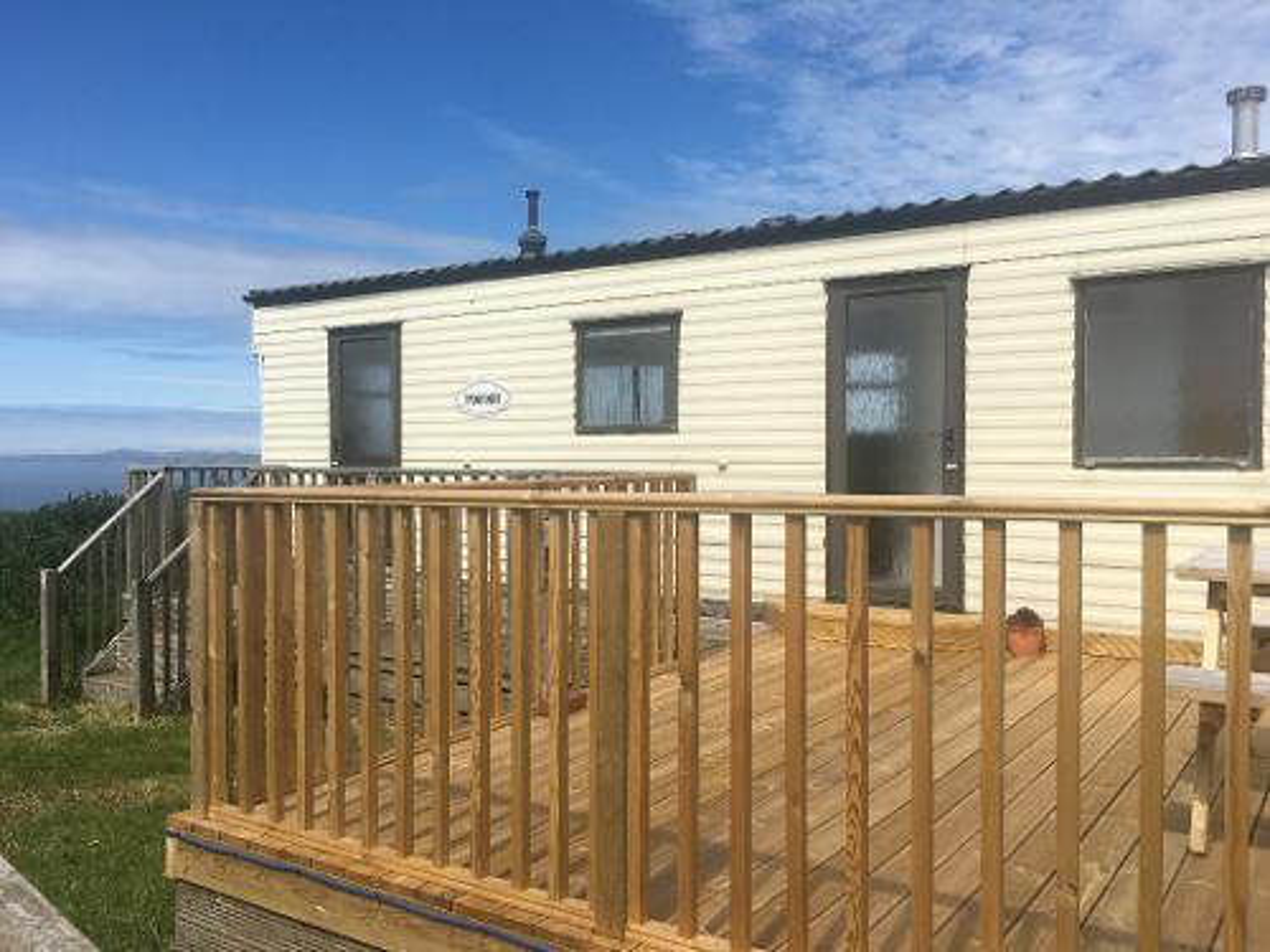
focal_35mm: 29
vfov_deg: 48.2
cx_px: 635
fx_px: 1064
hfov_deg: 61.7
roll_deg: -0.3
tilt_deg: -2.0
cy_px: 476
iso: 25
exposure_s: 1/2747
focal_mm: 4.15
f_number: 2.2
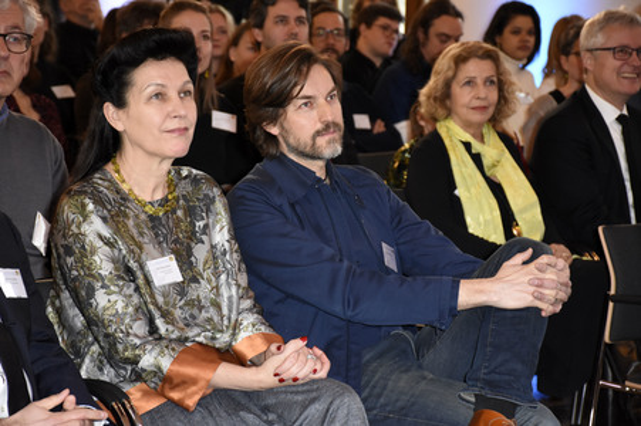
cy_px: 213
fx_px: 2402
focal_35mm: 135
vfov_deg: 10.1
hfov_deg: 15.2
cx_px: 320
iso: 1600
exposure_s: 1/100
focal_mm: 90
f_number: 6.3
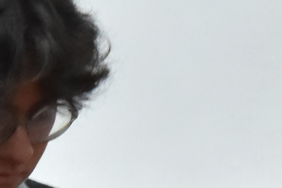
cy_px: 525
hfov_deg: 3.7
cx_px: 945
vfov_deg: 2.5
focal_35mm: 535
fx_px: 4194
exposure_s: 1/80
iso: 2000
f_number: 7.1
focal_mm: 50
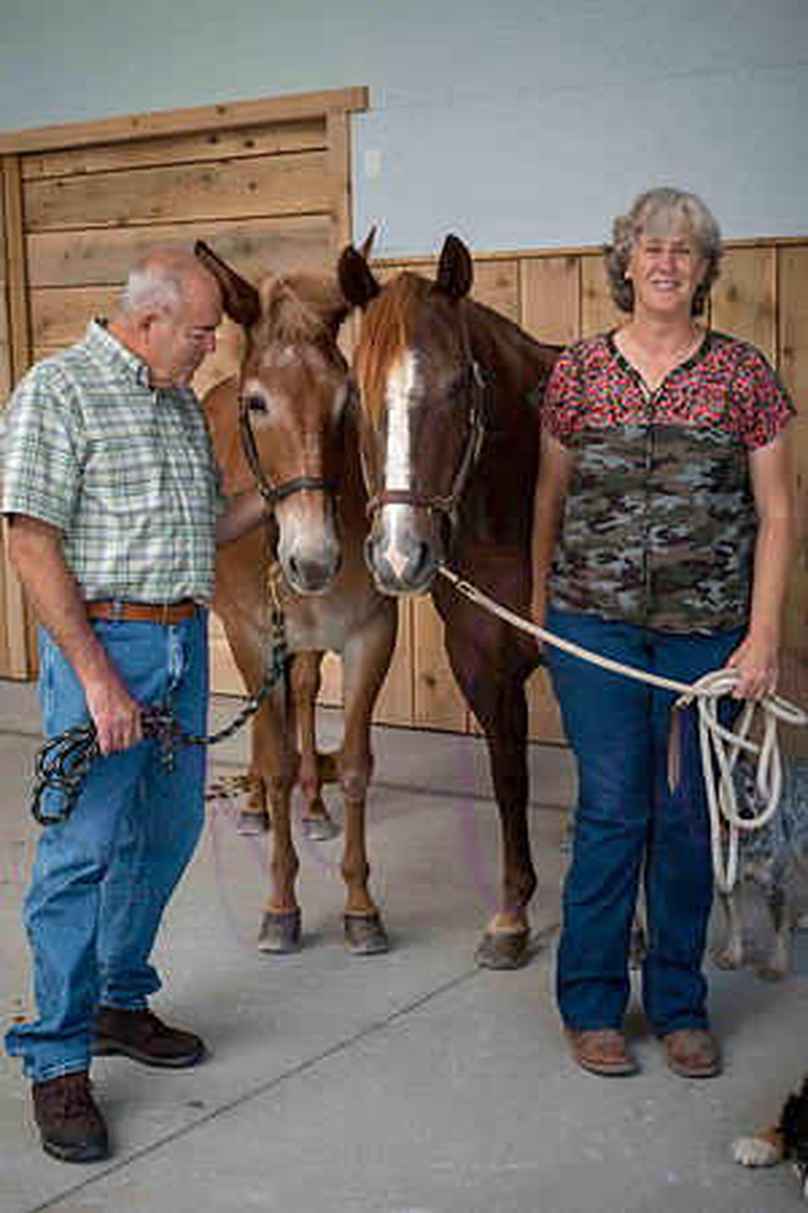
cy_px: 606
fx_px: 1683
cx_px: 404
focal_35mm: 50
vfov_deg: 39.6
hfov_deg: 27.0
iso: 400
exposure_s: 1/160
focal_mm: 50
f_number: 9
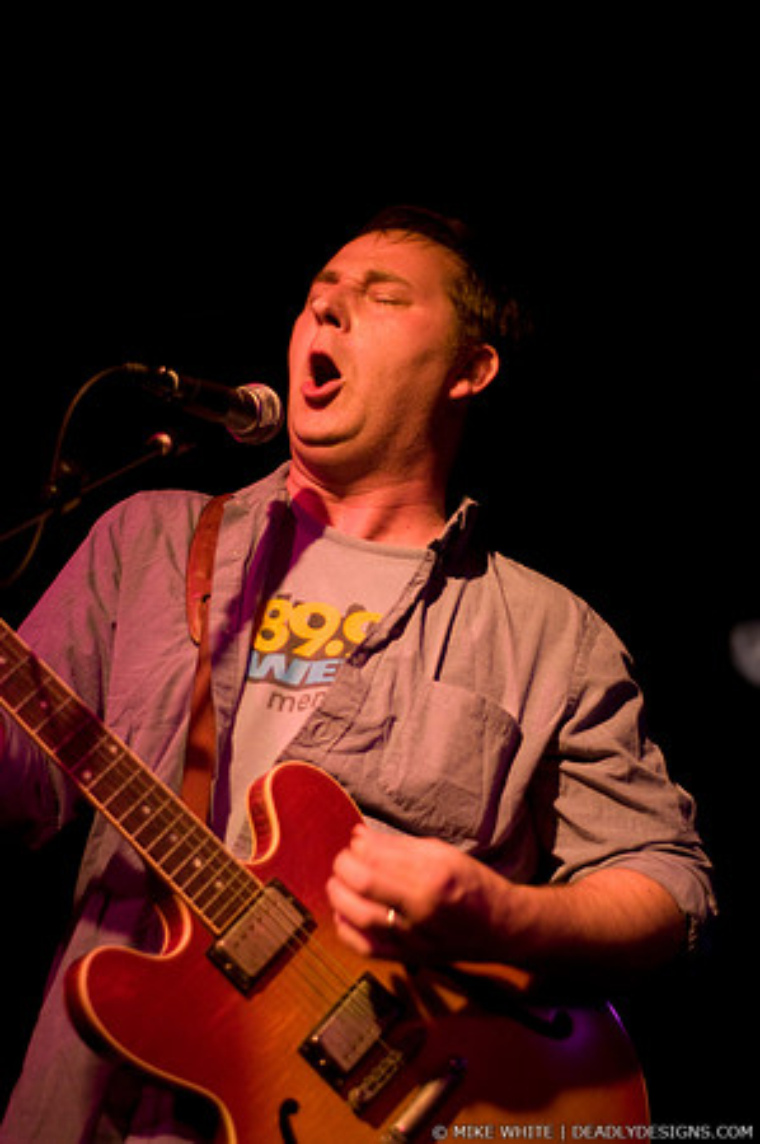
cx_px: 380
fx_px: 2380
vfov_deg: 27.0
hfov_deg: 18.1
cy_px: 572
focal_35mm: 75
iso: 1000
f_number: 1.8
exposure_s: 1/160
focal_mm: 50
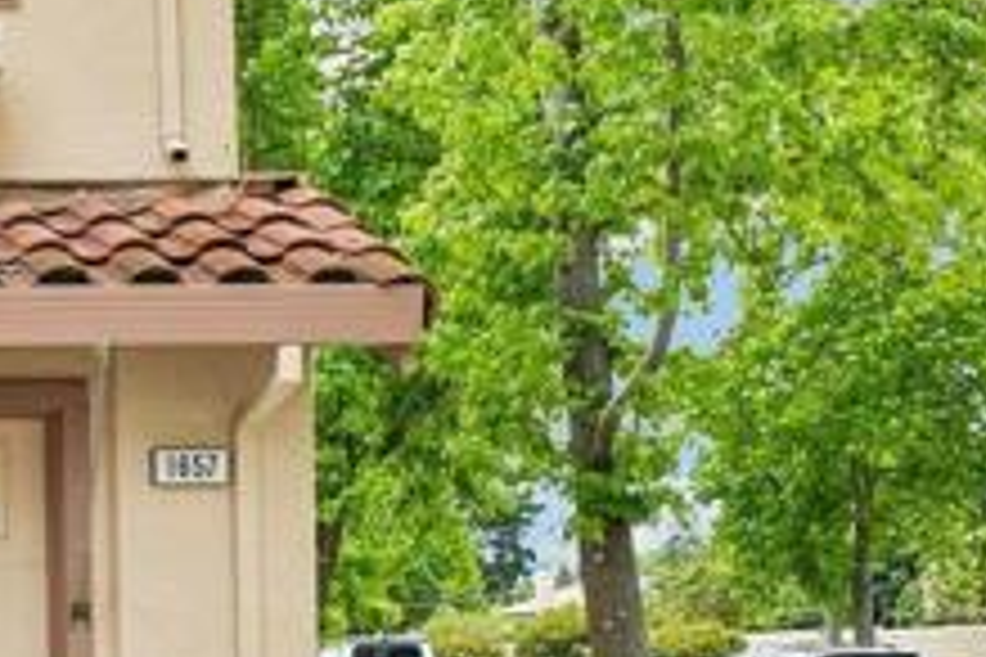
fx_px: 3067
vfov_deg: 12.2
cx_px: -617
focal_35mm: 112
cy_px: 454
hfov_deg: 16.2
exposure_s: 1/400
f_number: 8
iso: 640
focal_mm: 24
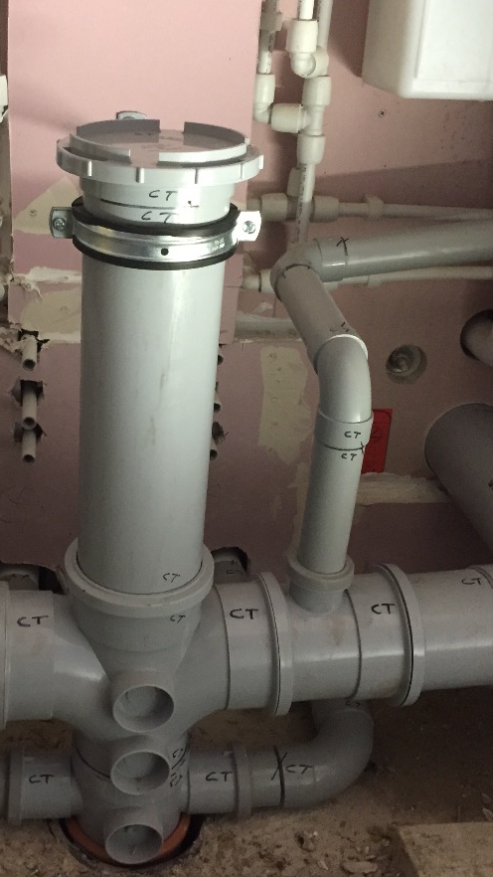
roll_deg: -0.8
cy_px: 438
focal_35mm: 43
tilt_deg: -24.9
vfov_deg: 47.4
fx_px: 1000
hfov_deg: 27.4
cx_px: 137
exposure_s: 1/17
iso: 250
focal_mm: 4.15
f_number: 2.2
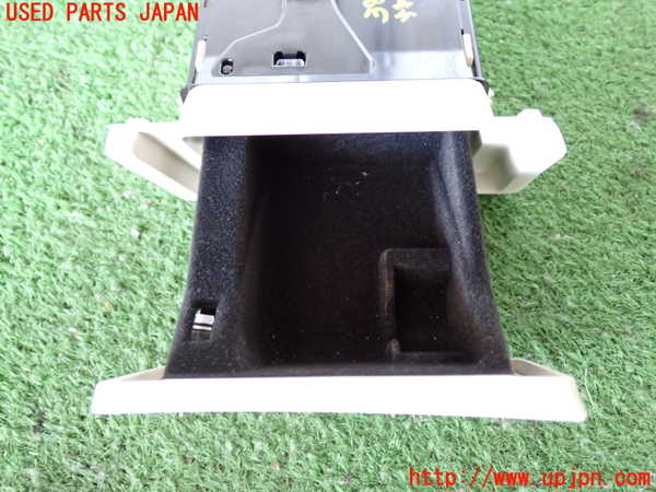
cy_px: 246
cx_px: 328
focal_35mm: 38
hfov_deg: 49.0
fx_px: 720
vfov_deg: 37.7
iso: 640
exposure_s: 1/40
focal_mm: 6.83
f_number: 2.7
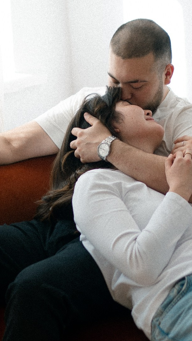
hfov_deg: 10.2
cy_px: 136
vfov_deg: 18.1
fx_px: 1067
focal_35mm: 118
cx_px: 183
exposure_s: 1/800
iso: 100
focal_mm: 35
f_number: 1.6
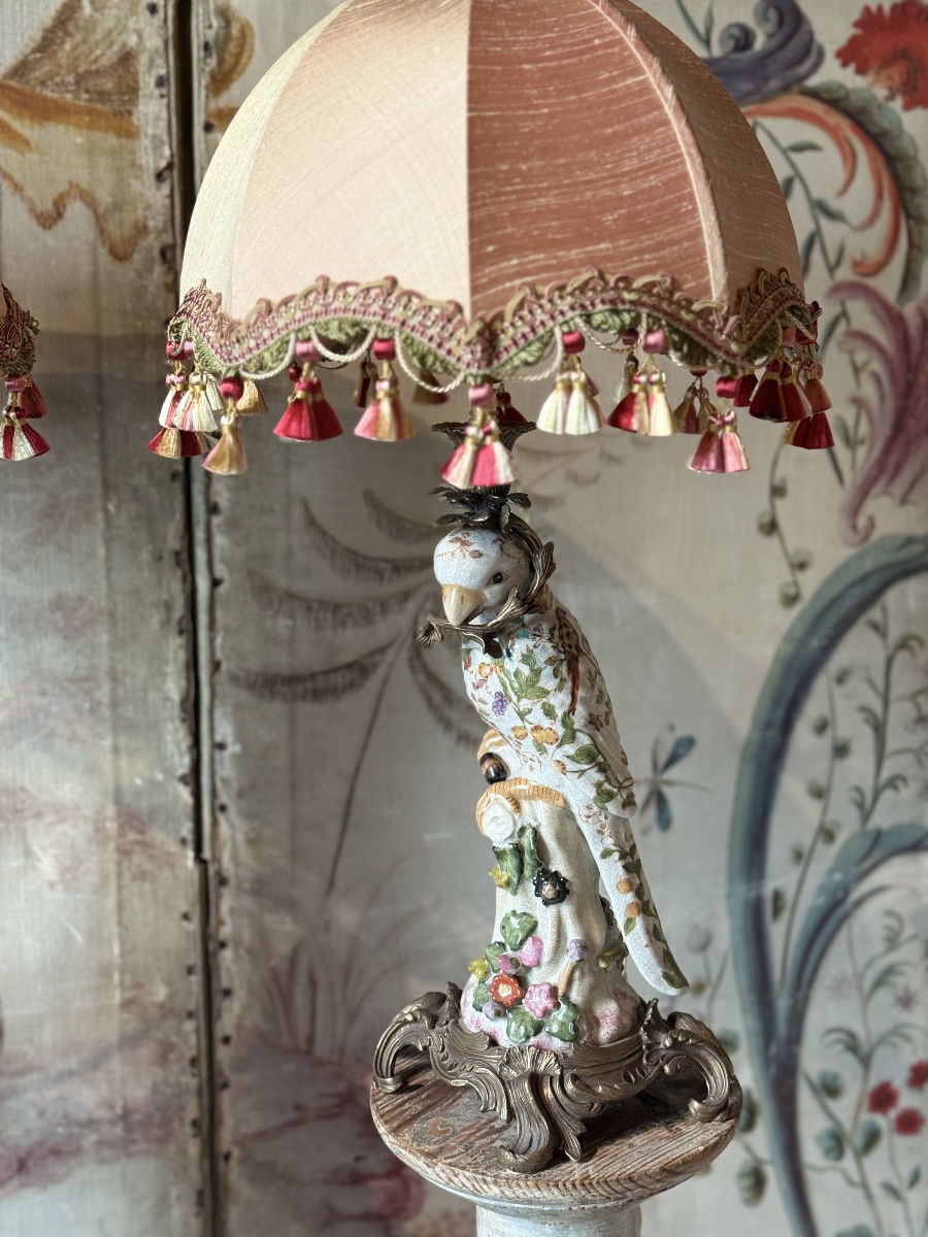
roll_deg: +0.0
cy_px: 618
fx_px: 1716
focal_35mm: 48
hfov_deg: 30.3
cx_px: 464
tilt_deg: -11.5
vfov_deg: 39.7
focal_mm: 6.76
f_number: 1.78
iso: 125
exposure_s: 1/50
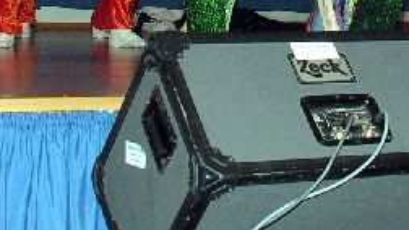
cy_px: -112
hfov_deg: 17.0
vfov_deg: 9.5
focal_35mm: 124
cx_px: 377
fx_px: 1345
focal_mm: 8.9
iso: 100
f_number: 4
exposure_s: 1/60.1
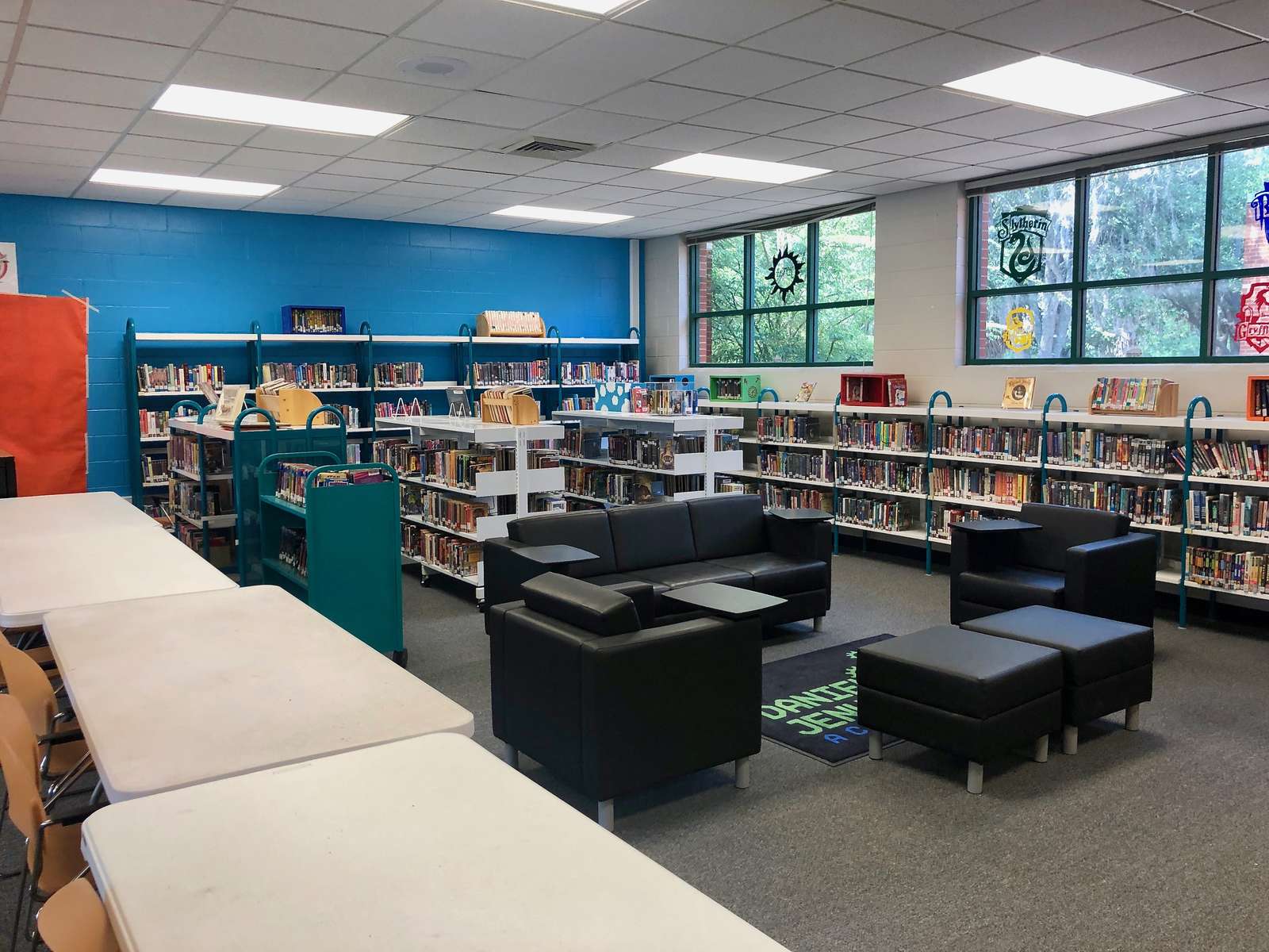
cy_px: 476
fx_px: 1026
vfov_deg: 49.7
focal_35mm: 28
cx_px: 634
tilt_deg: -5.7
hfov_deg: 63.4
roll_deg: +0.7
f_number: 1.8
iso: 25
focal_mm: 4
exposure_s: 1/30
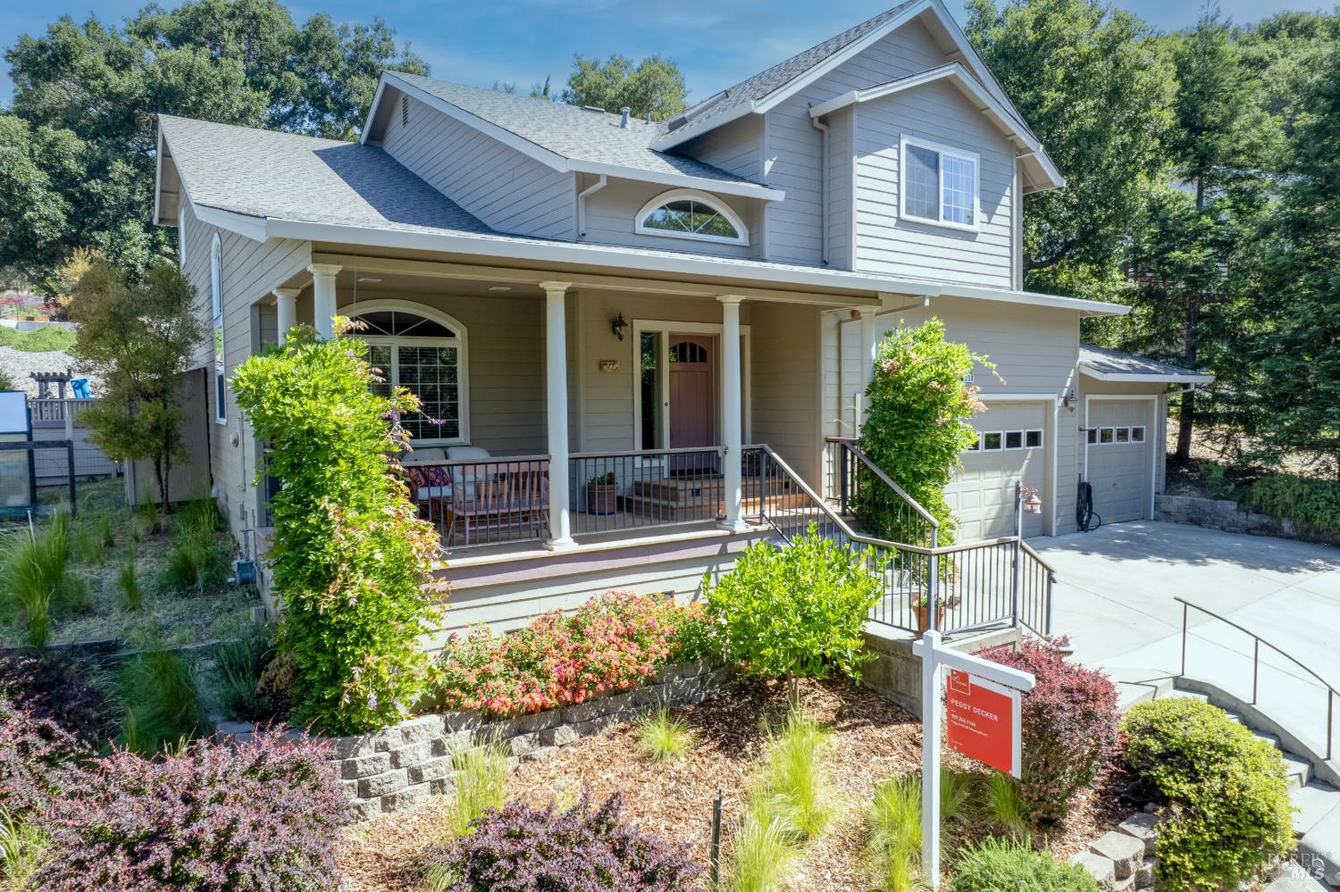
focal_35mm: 22
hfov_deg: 78.6
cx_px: 670
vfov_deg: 57.2
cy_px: 446
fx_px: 819
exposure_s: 1/500
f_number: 2.8
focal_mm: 8.38
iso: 100
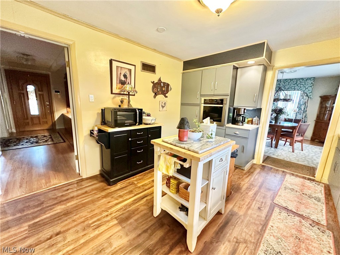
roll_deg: -3.3
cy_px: 128
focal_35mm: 14
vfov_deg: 85.7
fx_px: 138
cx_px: 170
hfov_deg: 102.1
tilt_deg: -10.7
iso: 400
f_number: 2.2
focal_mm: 2.22
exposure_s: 1/60
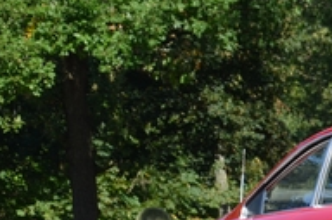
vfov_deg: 2.8
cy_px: 191
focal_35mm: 493
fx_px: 4531
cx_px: 501
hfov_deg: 4.2
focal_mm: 105
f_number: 8
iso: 160
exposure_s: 1/250
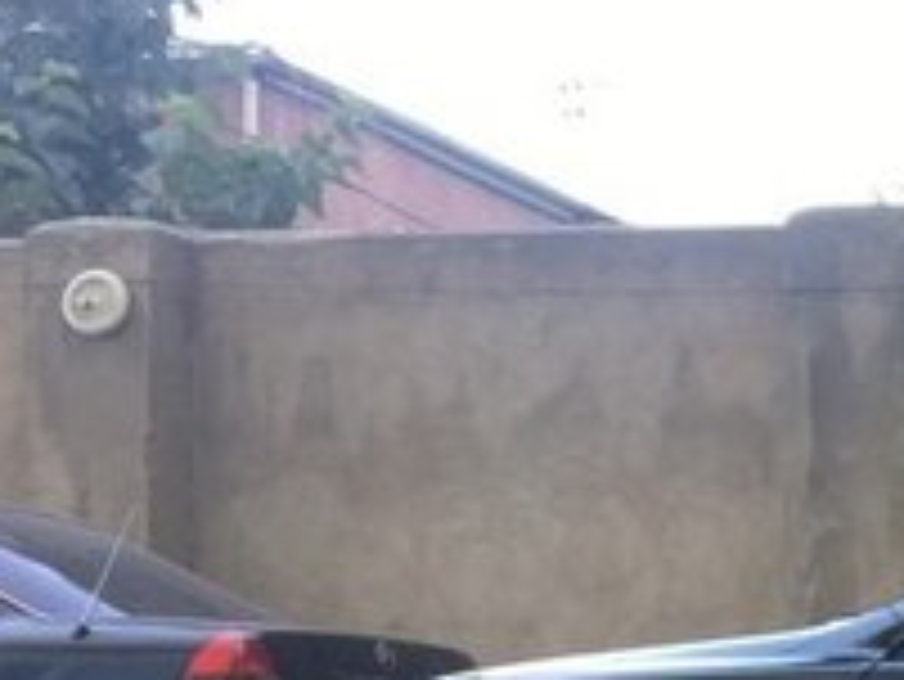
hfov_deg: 18.0
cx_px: 1426
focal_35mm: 95
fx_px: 2482
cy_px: 741
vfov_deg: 15.2
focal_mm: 4.15
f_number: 2.2
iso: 32
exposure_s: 1/100
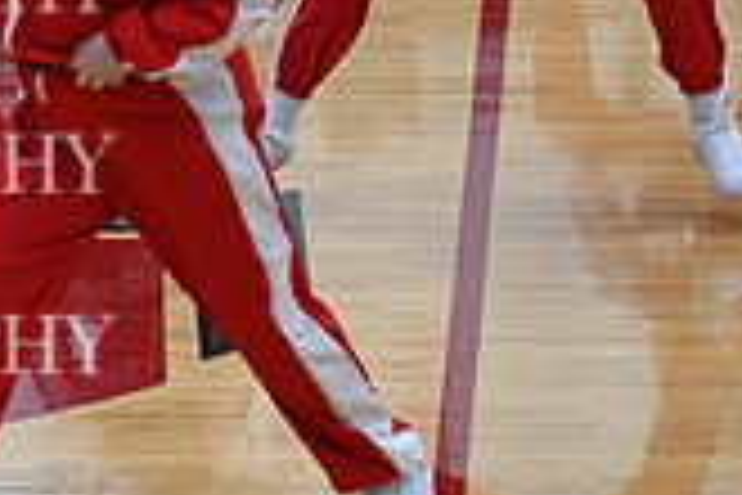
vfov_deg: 2.8
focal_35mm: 493
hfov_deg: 4.1
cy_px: -290
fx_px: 10160
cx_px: -535
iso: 4000
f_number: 4
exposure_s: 1/400
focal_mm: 140
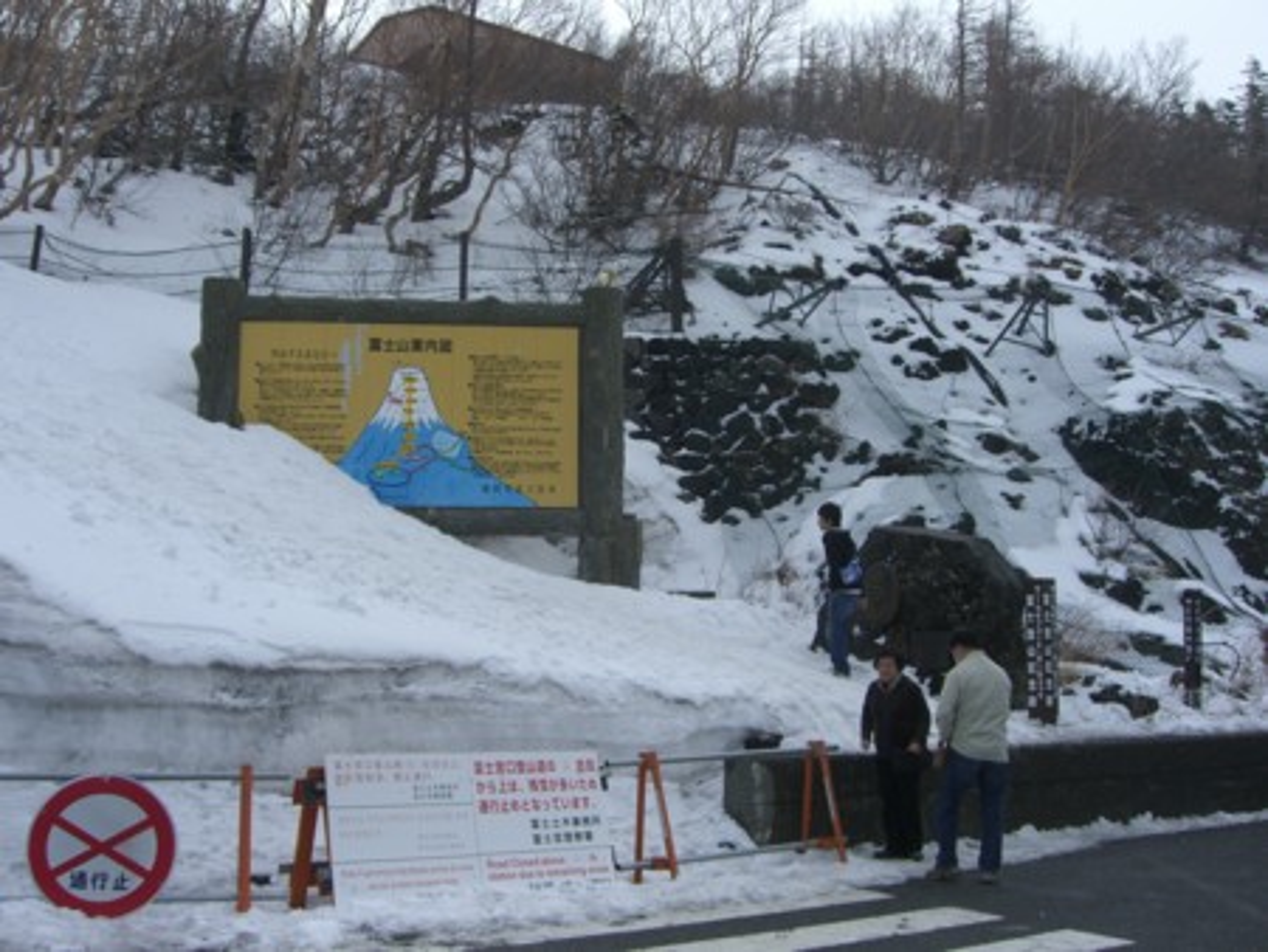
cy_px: 476
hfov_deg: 49.0
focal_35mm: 38
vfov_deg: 37.8
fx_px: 1393
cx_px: 634
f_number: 4
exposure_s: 1/400
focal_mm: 7.9
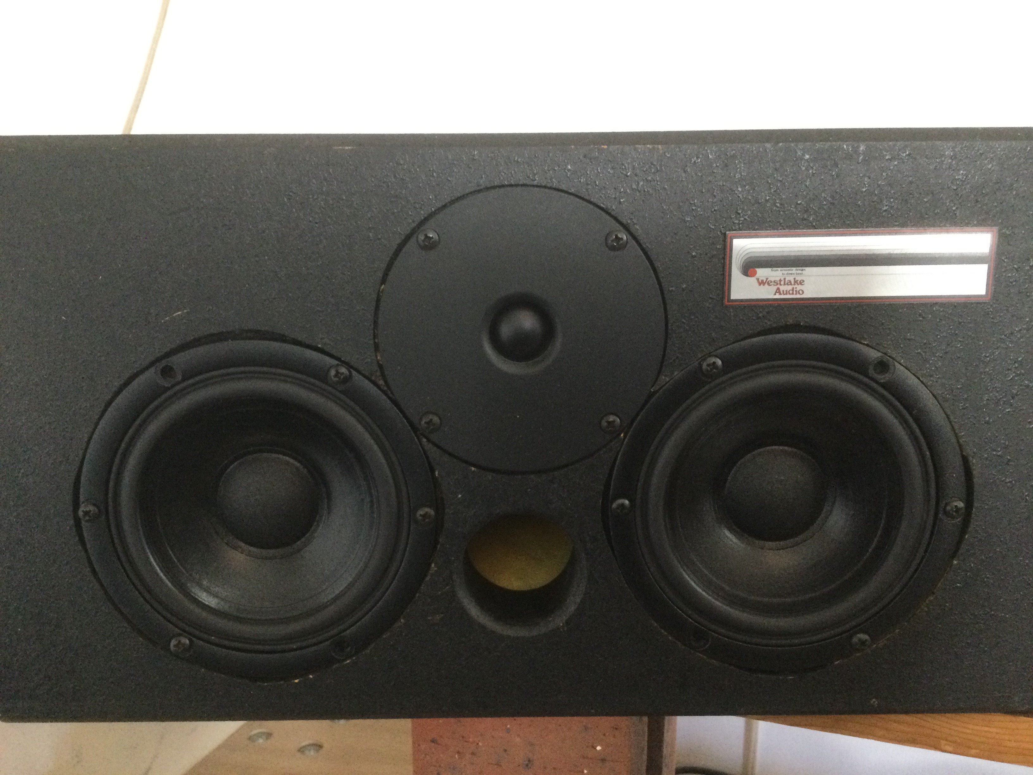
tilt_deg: -12.7
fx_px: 925
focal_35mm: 31
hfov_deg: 58.4
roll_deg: -0.9
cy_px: 388
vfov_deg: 45.4
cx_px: 516
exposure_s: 1/25
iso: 200
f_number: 2.4
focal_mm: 3.3
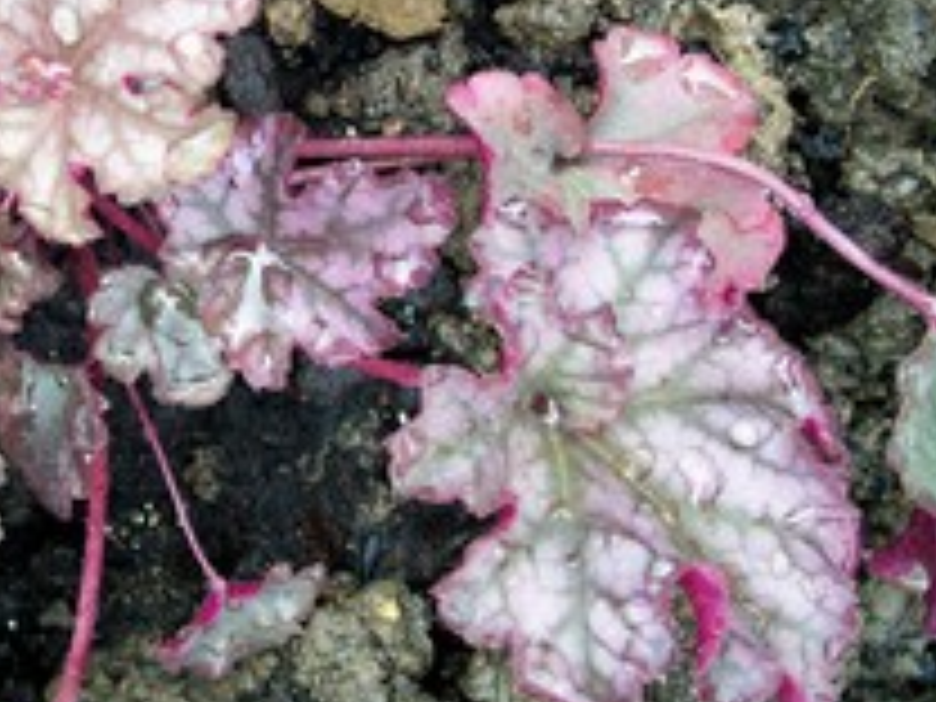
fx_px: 2055
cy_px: 140
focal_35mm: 76
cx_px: 176
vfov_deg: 19.2
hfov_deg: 25.2
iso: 80
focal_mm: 6
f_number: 2.7
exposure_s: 1/49
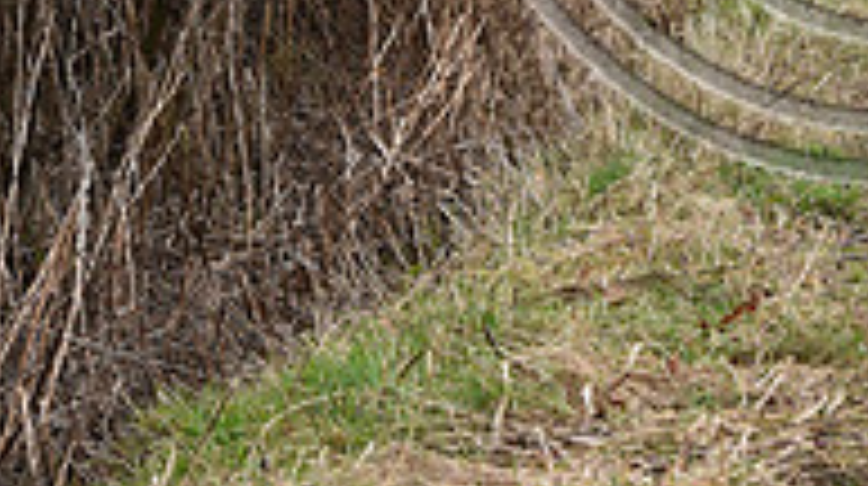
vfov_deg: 3.1
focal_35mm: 394
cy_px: -338
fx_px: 9057
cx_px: 850
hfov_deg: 5.5
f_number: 5.6
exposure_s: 1/1250
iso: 1100
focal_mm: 125
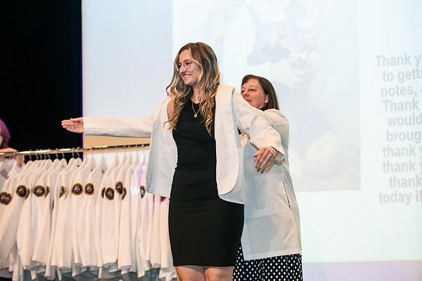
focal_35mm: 105
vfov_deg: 13.0
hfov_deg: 19.5
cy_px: 140
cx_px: 211
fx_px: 1231
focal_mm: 105
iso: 3200
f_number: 3.5
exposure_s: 1/200
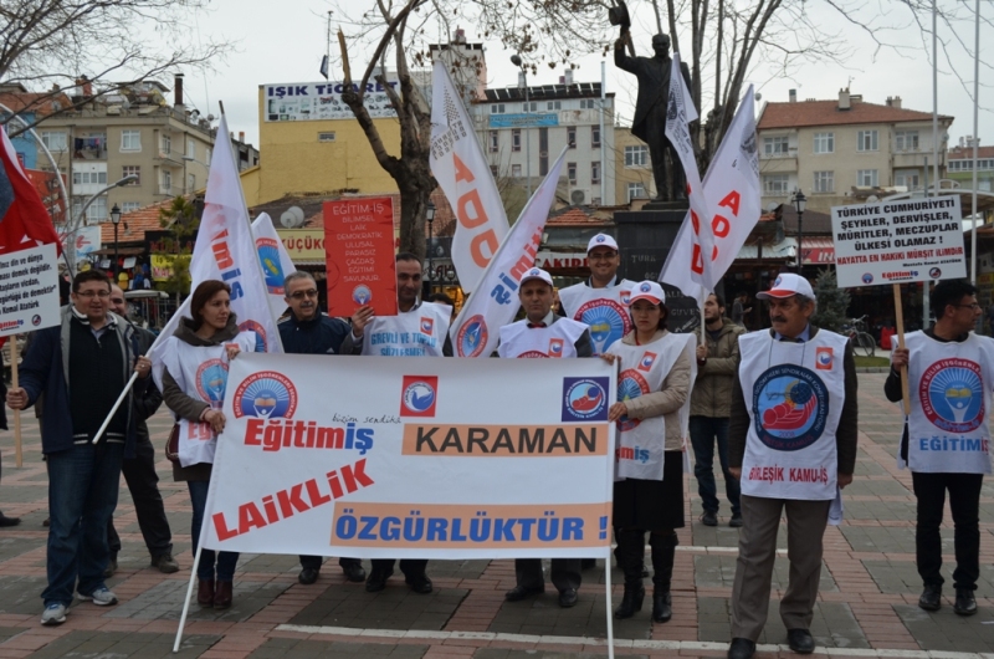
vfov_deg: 34.1
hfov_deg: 49.6
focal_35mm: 39
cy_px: 330
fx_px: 1075
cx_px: 497
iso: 200
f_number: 7.1
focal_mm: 26
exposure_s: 1/200
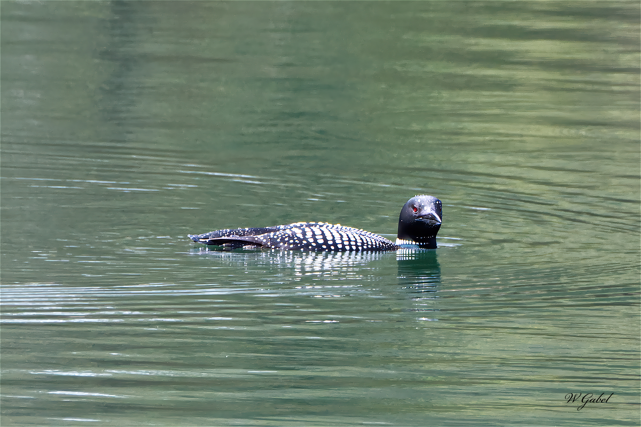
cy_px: 214
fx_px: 13348
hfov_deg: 2.8
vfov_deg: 1.8
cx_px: 320
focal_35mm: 750
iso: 1100
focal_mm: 500
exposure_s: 1/1000
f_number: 7.1
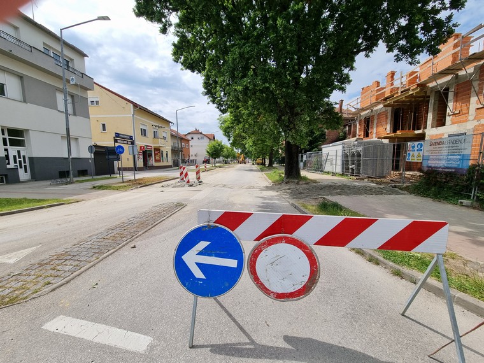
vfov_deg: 89.9
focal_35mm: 13
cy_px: 182
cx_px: 242
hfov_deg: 106.2
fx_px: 182
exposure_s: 1/2400
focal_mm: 2.2
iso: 50
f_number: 2.2
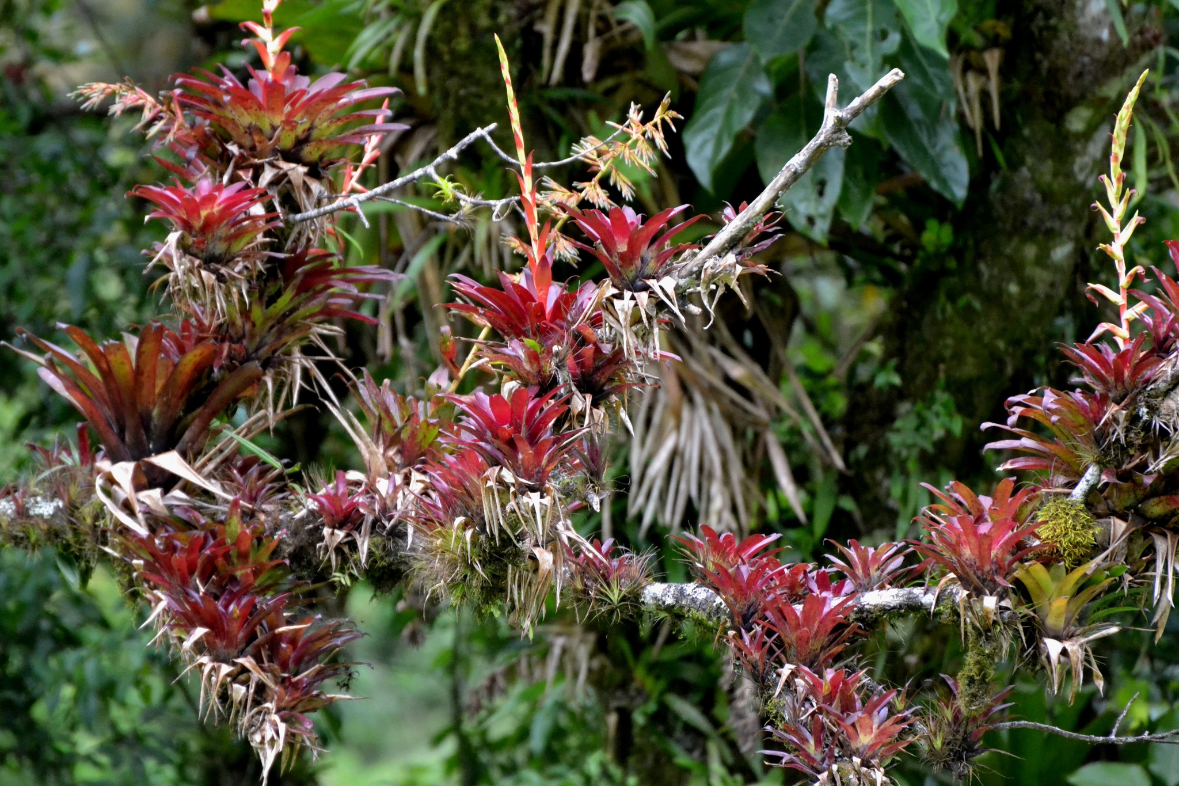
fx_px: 14735
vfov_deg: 3.1
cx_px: 590
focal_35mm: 450
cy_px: 393
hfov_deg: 4.6
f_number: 5.6
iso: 3200
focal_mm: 300
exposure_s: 1/500
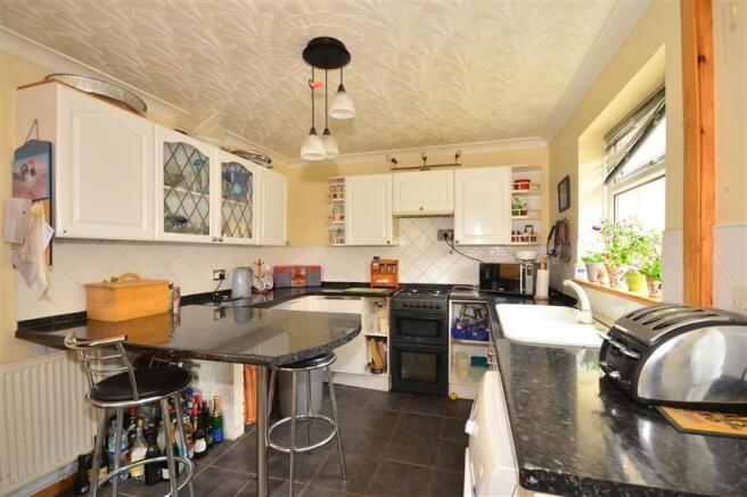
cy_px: 248
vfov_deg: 72.0
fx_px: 342
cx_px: 374
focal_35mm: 16
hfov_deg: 95.0
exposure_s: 1/3
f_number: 5.6
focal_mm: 11
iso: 400
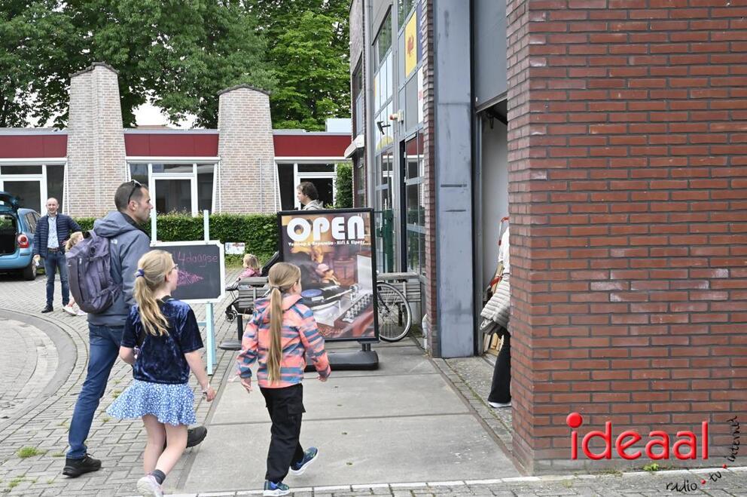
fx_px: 1161
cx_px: 374
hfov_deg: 35.7
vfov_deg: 24.1
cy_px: 248
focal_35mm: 56
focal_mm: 56
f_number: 9
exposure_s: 1/1250
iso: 8000
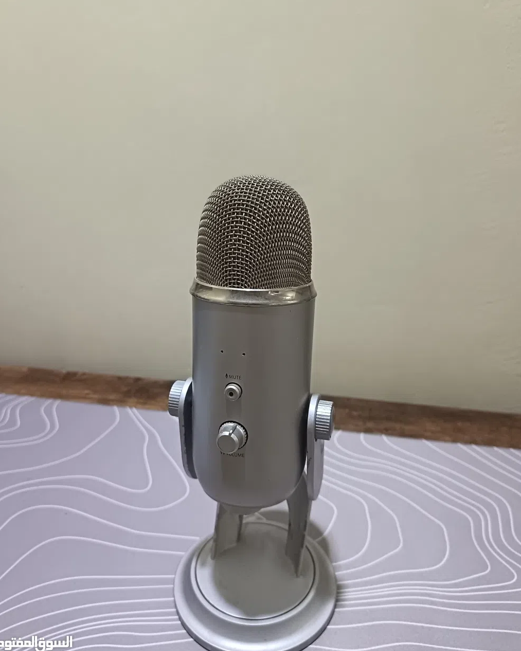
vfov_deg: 66.0
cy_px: 325
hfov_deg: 54.9
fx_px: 501
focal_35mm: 26
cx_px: 254
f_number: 1.75
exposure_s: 1/50
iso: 2745
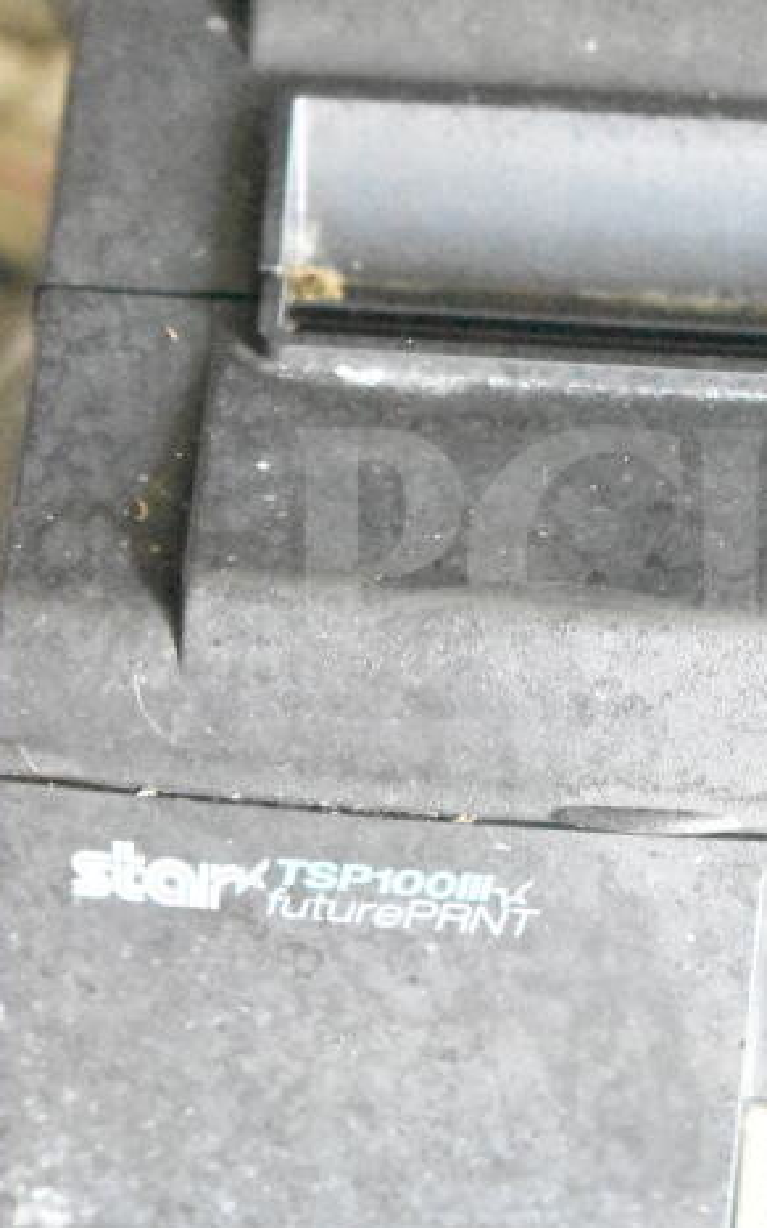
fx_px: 4819
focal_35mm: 144
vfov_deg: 14.5
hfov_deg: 9.1
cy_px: 635
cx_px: 530
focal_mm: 48
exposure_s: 1/40
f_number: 5.3
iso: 25600
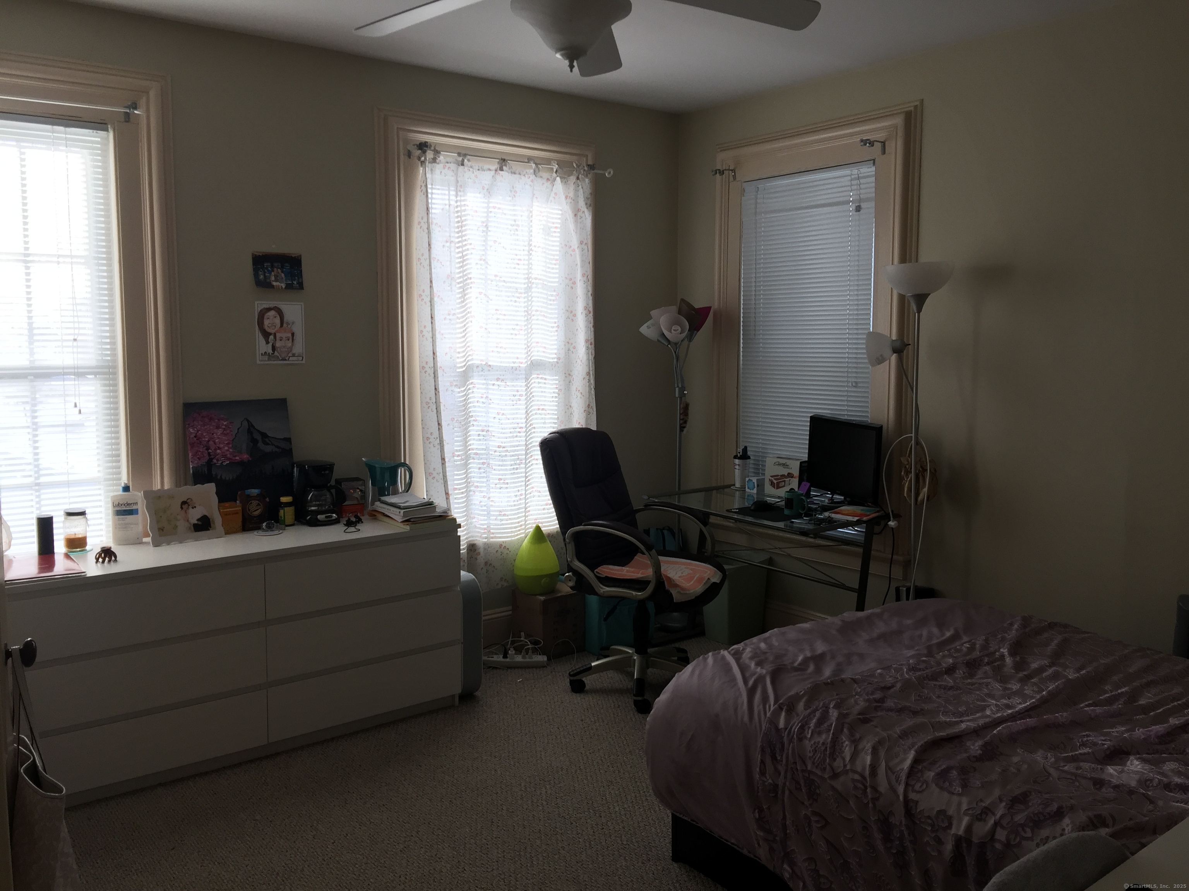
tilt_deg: -4.5
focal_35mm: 29
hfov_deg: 61.7
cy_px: 446
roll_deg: +0.4
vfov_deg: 48.2
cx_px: 594
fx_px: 996
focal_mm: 4.15
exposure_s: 1/100
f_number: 2.2
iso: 50
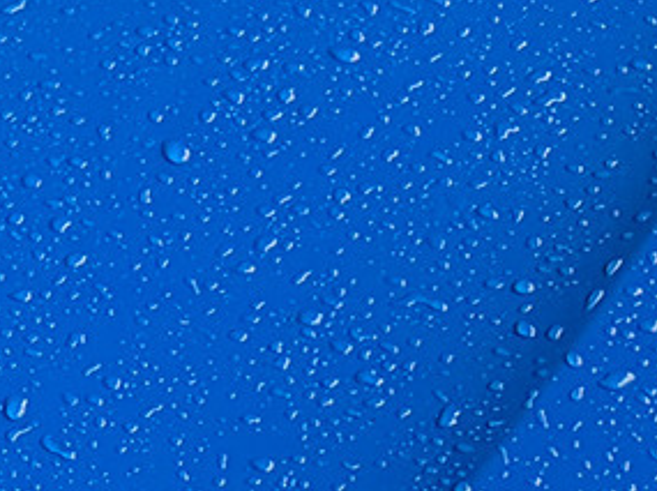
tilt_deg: -28.5
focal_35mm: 170
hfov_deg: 10.6
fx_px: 3222
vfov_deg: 8.4
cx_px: -675
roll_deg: +5.2
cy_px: 906
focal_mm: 6.76
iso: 200
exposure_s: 1/86
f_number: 1.78
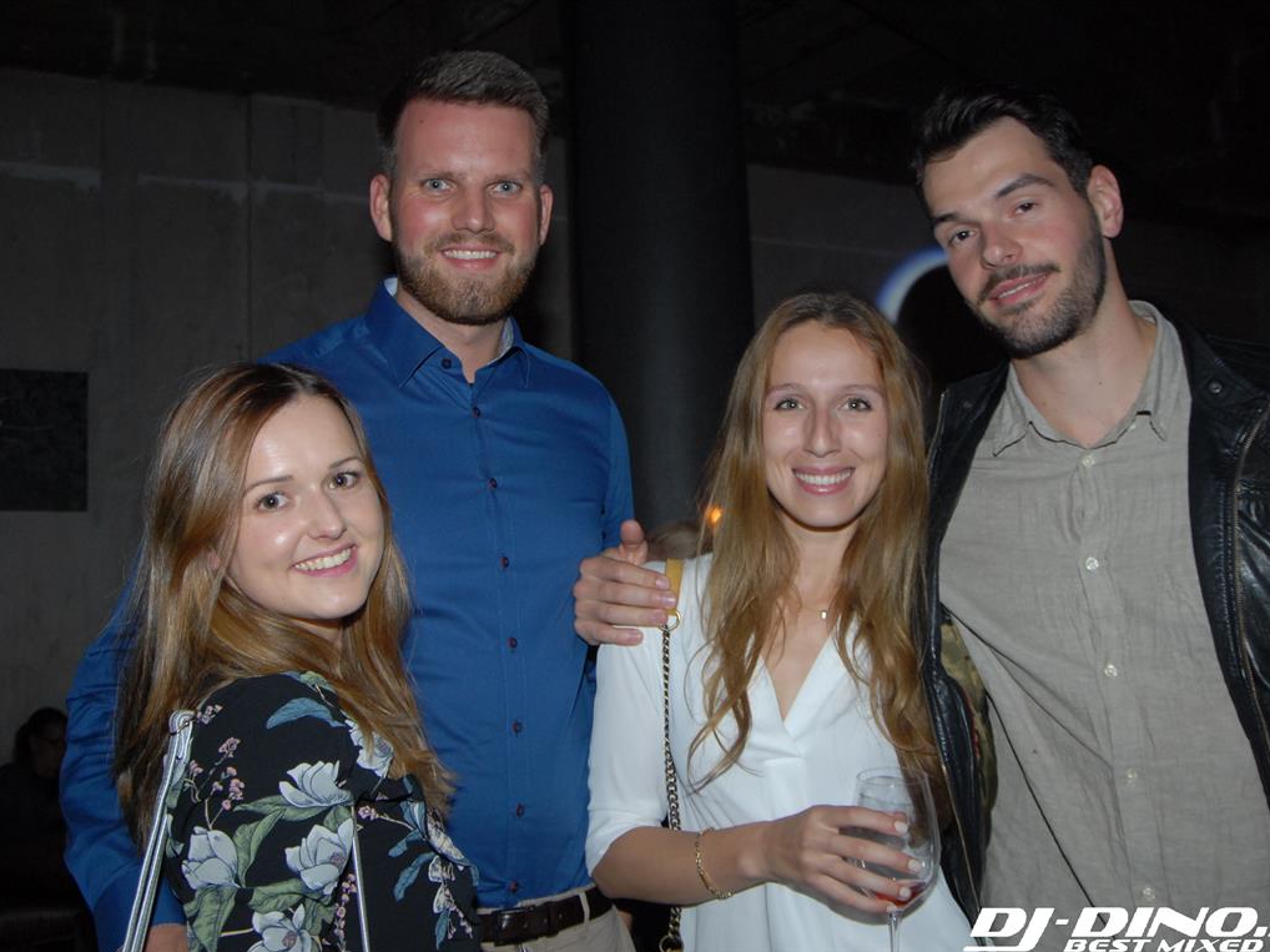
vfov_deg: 36.8
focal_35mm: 39
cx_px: 671
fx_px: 1431
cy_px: 478
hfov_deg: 47.9
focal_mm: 24
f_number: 5.6
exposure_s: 1/13
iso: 400
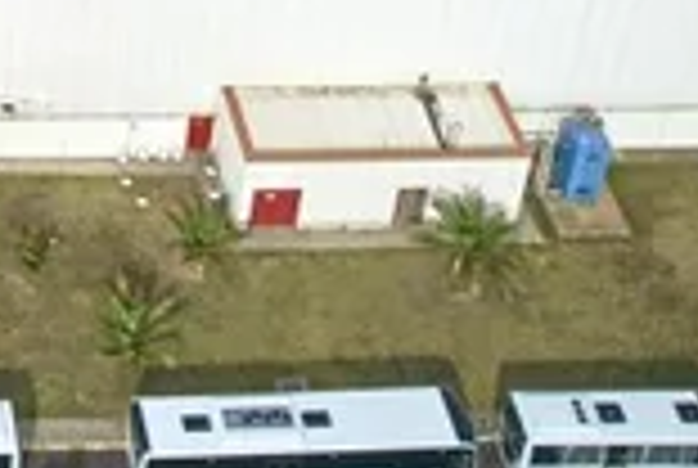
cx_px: -284
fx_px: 2001
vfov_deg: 11.7
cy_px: -515
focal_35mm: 103
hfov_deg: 18.1
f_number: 2.8
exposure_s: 1/500
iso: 150
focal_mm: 8.38
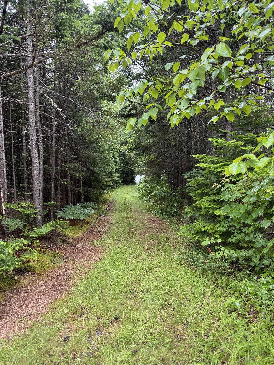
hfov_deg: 56.8
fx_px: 253
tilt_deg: -3.5
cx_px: 137
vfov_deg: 71.6
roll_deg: +1.3
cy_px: 182
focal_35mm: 24
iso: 50
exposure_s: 1/121
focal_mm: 6.76
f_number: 1.78
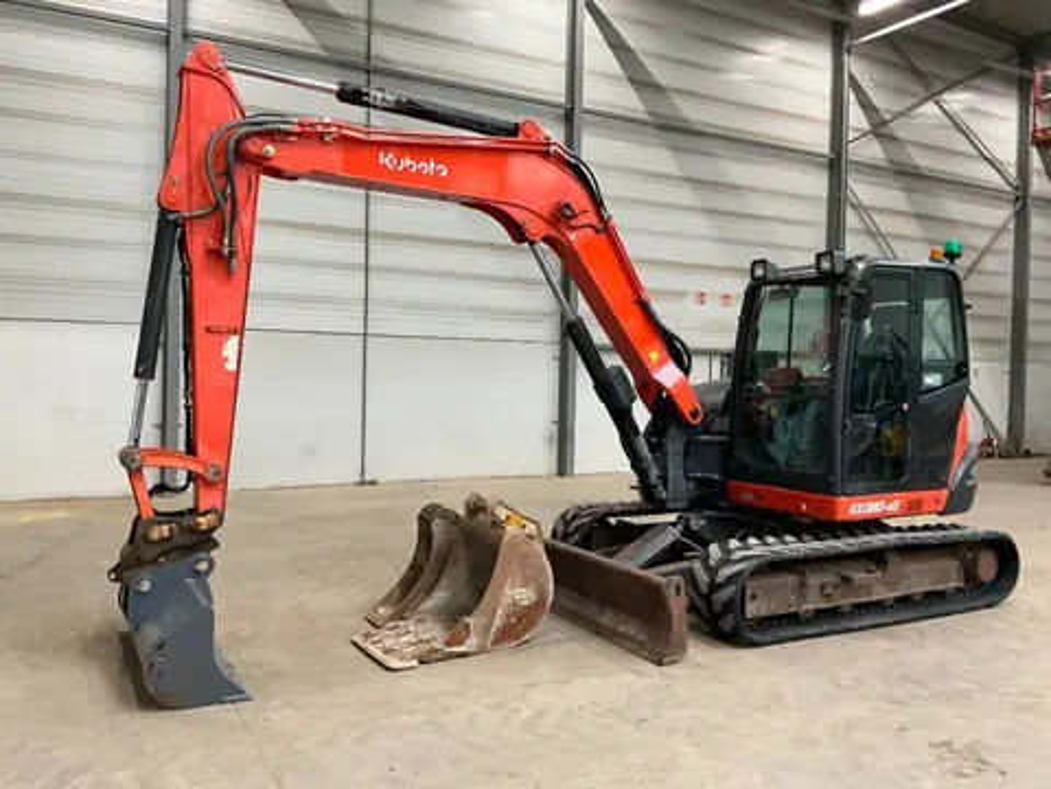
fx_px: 880
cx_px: 526
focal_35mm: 29
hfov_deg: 61.7
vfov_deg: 48.2
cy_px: 394
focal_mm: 3
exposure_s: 1/60
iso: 160
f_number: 1.8
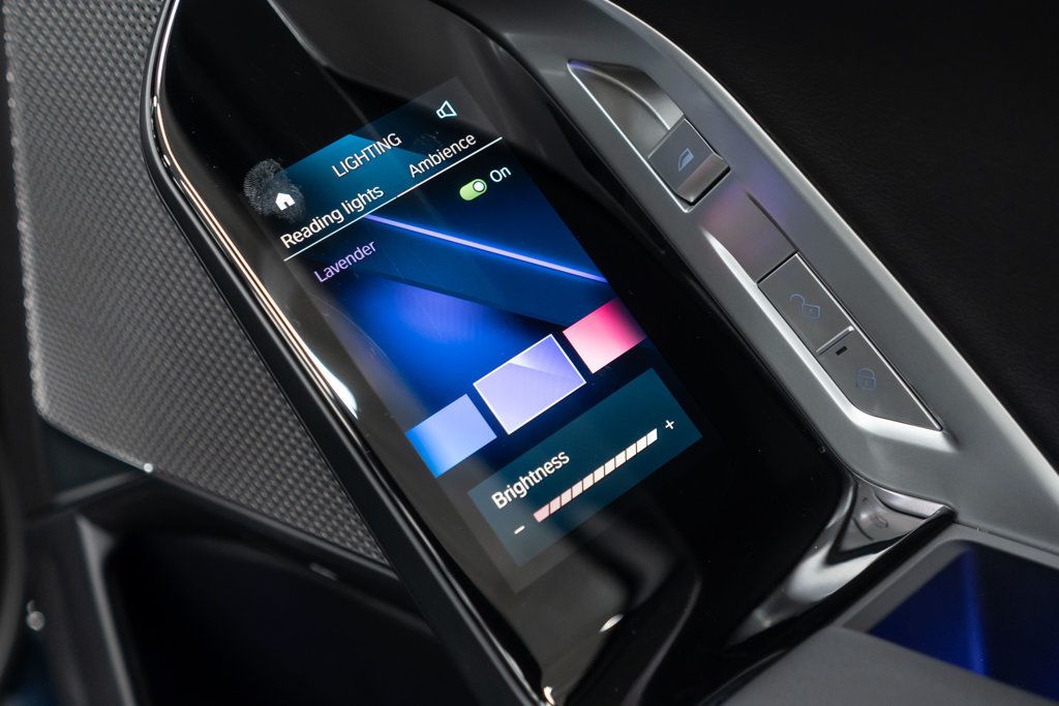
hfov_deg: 46.4
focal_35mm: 42
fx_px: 1236
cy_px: 353
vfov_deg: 31.9
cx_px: 530
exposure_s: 1/50
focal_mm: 28
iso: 1000
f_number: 3.2
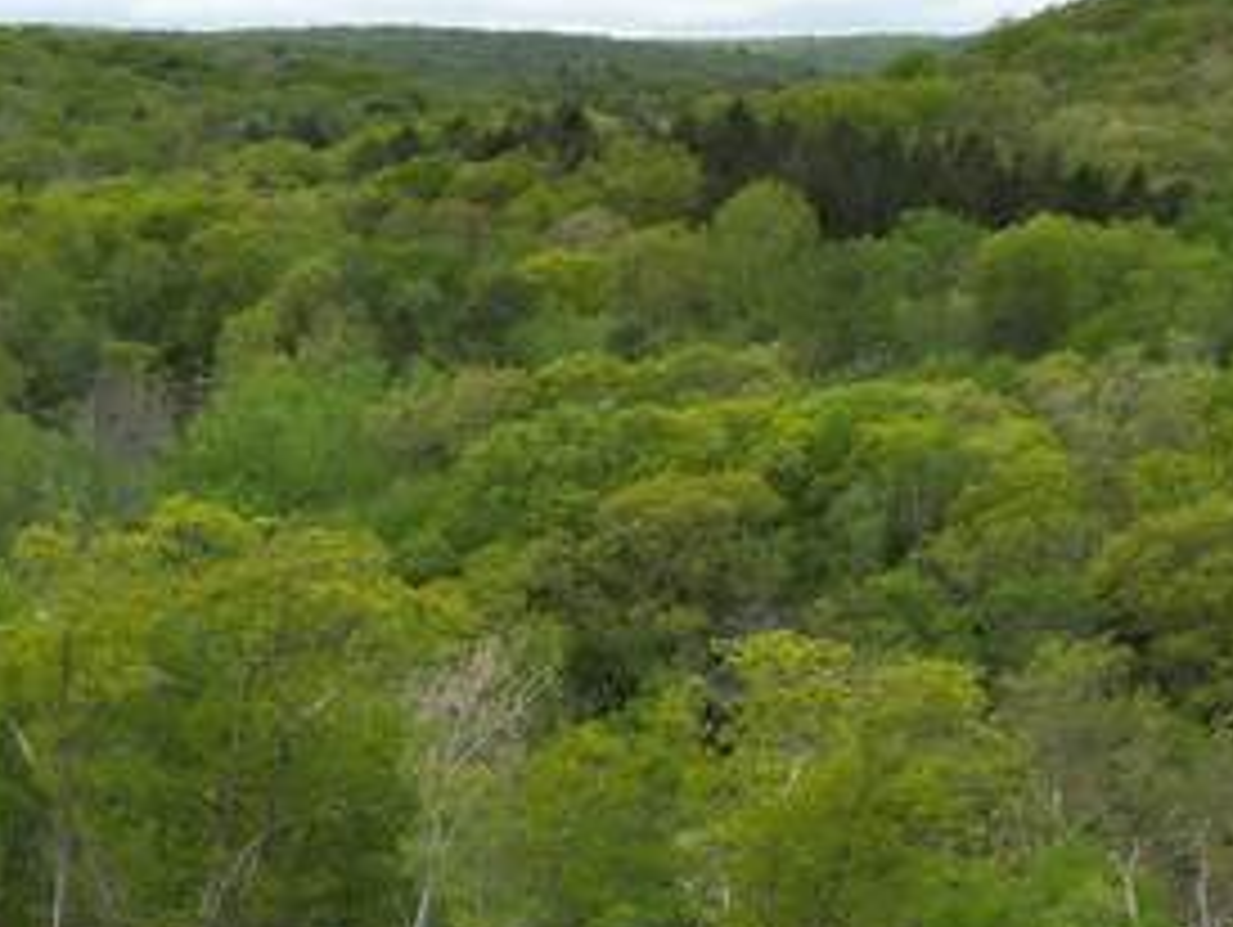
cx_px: -86
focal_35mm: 112
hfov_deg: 17.0
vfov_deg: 12.2
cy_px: 1638
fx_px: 3993
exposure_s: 1/1500
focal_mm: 6.72
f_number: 1.7
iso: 200
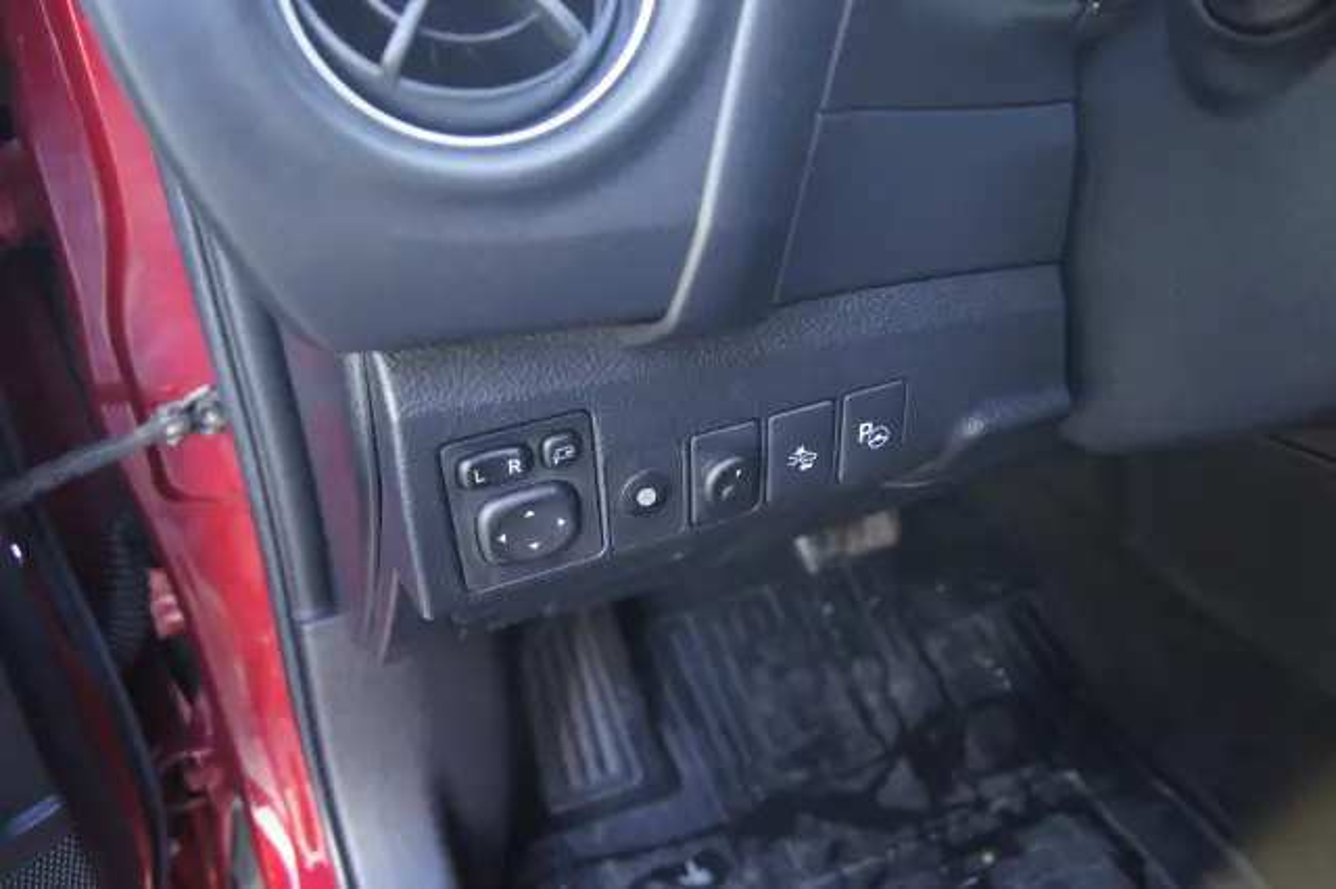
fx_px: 1001
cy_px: 444
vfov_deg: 47.9
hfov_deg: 67.4
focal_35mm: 27
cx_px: 668
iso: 500
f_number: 3.5
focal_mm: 18
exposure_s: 1/30
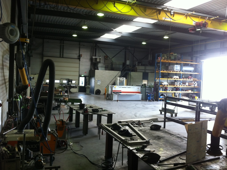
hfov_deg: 52.6
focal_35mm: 35
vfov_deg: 40.7
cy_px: 85
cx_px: 114
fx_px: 230
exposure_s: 1/15
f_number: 2.8
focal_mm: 3.85
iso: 80
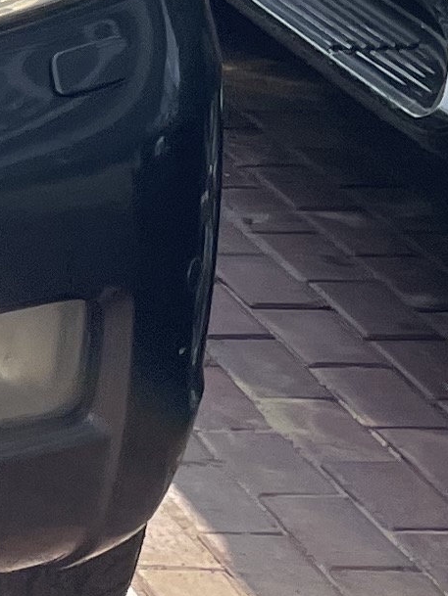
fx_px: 2967
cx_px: -1150
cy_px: 26
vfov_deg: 11.4
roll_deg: +0.3
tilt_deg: -12.1
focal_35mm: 172
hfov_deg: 7.1
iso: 32
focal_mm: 4.2
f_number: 1.6
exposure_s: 1/2564
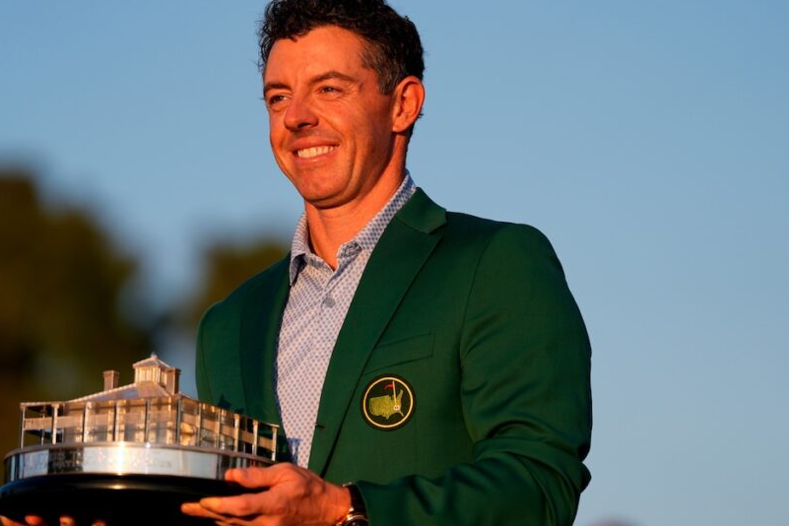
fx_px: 5610
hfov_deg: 8.0
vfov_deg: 5.4
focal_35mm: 256
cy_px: 294
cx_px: 295
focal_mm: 200
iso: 200
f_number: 2.8
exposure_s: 1/2500
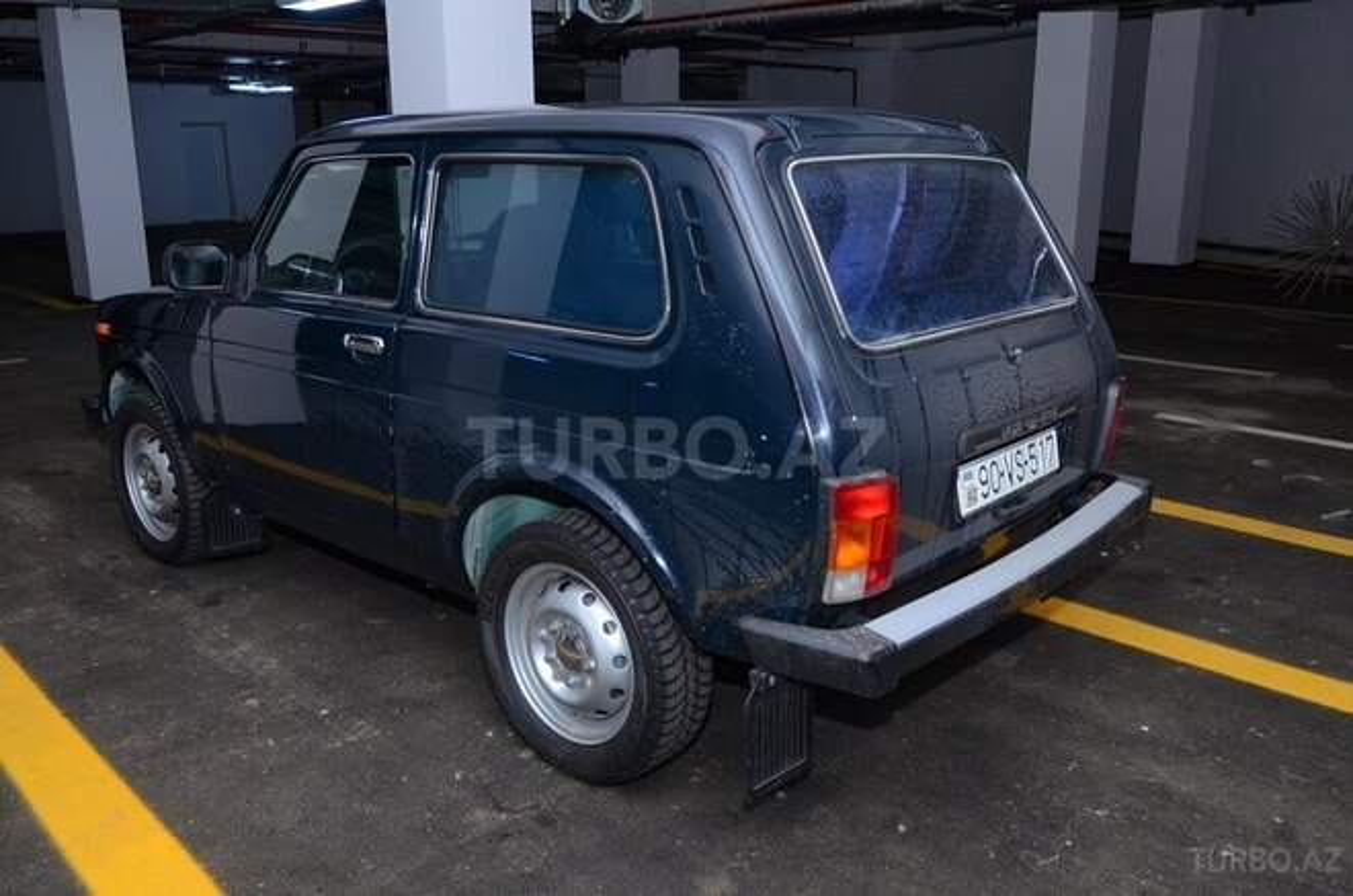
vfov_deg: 45.5
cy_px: 448
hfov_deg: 64.7
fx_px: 1069
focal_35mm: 28
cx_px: 676
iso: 1000
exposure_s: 1/50
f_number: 5
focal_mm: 19
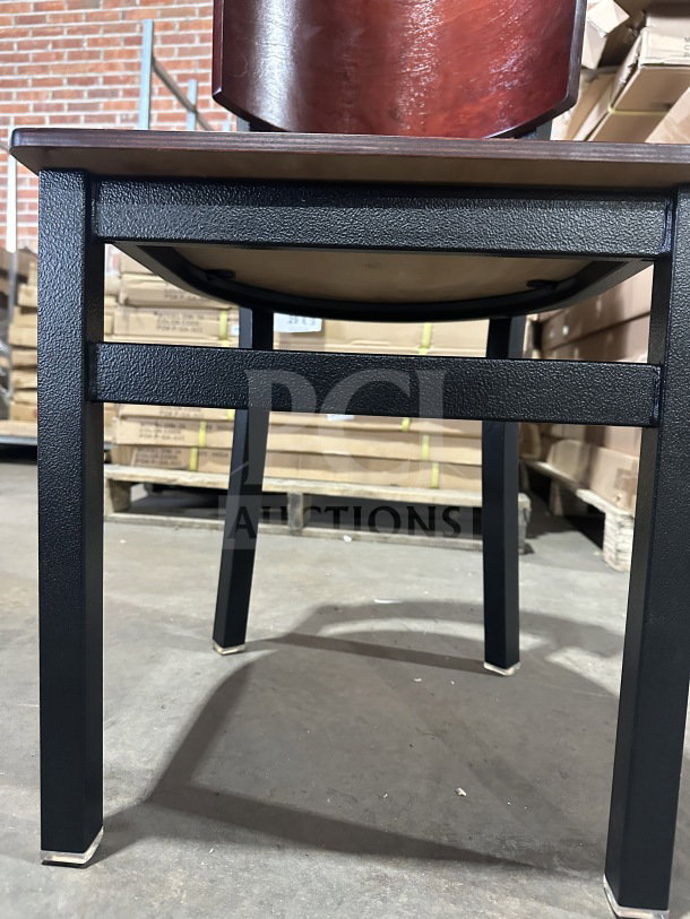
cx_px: 345
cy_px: 460
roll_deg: -3.5
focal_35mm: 24
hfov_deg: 56.8
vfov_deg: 71.6
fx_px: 638
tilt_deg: -5.2
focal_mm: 6.86
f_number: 1.78
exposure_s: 1/60
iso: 800
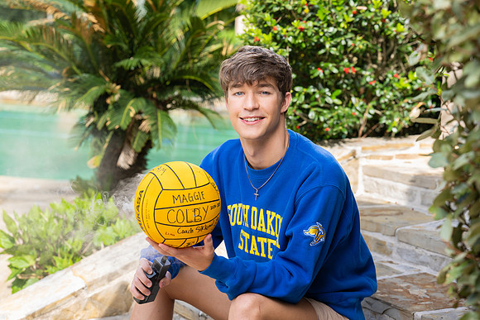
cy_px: 160
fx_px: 1054
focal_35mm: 79
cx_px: 240
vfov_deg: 17.3
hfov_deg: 25.7
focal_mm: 79
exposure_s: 1/200
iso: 100
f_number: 4.5
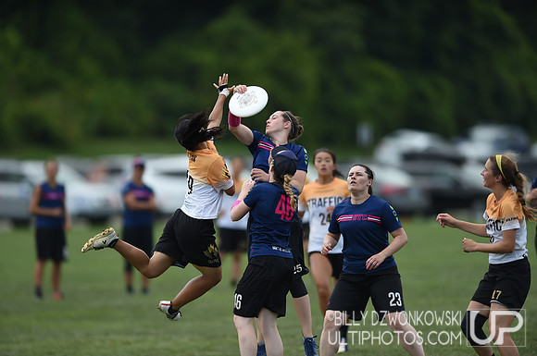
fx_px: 5958
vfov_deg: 3.4
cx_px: 268
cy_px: 178
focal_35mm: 400
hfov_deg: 5.2
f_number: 2.8
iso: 100
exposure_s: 1/1000
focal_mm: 400
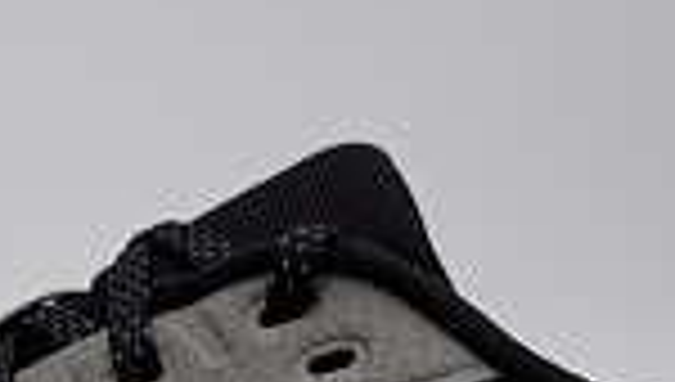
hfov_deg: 10.5
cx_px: 86
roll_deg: -0.2
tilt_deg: -1.1
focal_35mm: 203
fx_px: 3640
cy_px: 710
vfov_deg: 5.9
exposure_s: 1/596
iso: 100
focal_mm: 6.76
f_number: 1.78
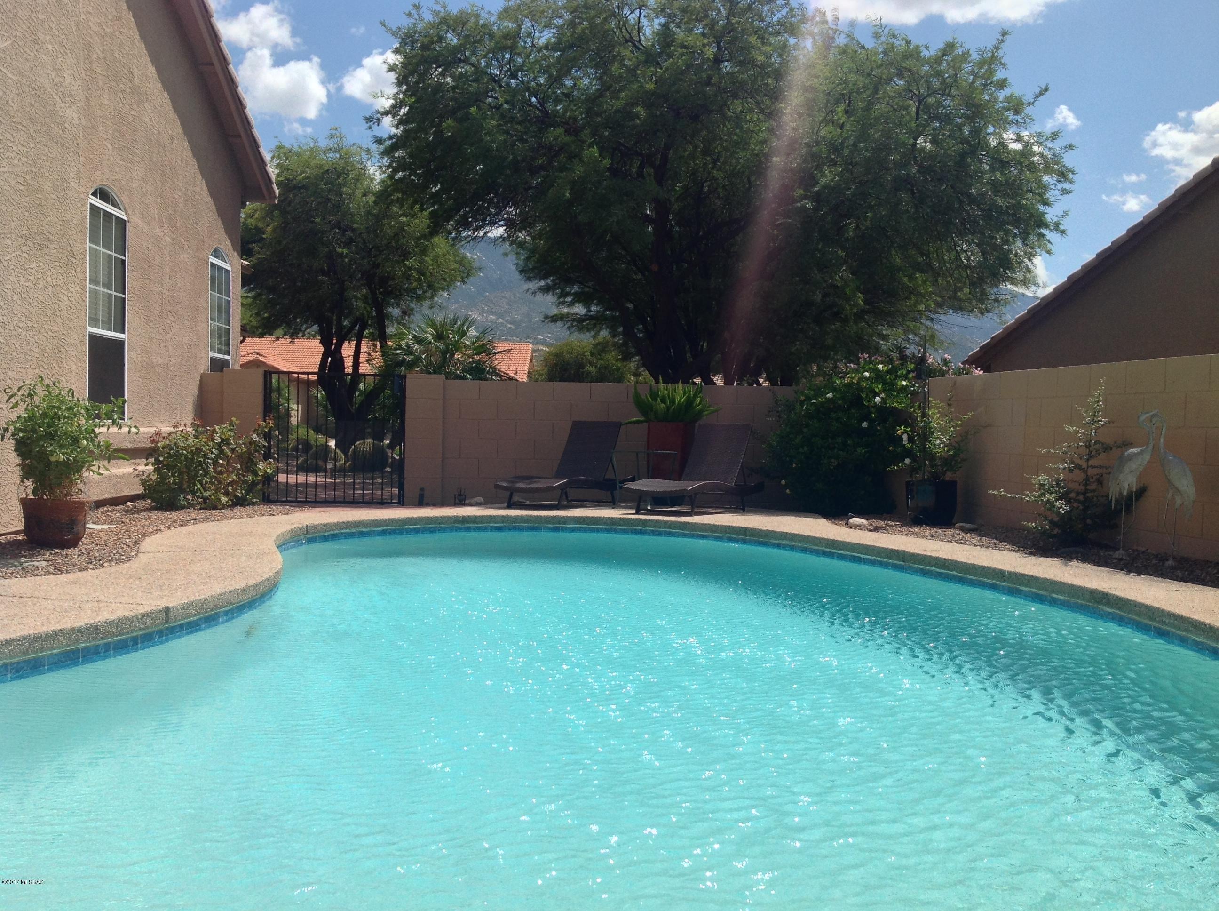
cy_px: 456
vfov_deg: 40.6
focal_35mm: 35
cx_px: 610
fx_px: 1231
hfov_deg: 52.7
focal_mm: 4.28
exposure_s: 1/2016
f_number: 2.4
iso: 50
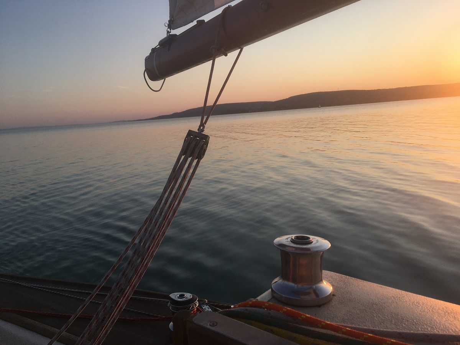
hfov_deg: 61.7
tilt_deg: -11.2
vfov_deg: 48.2
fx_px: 385
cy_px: 172
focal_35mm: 29
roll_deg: +5.3
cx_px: 230
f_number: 2.2
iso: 25
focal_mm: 4.15
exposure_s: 1/610
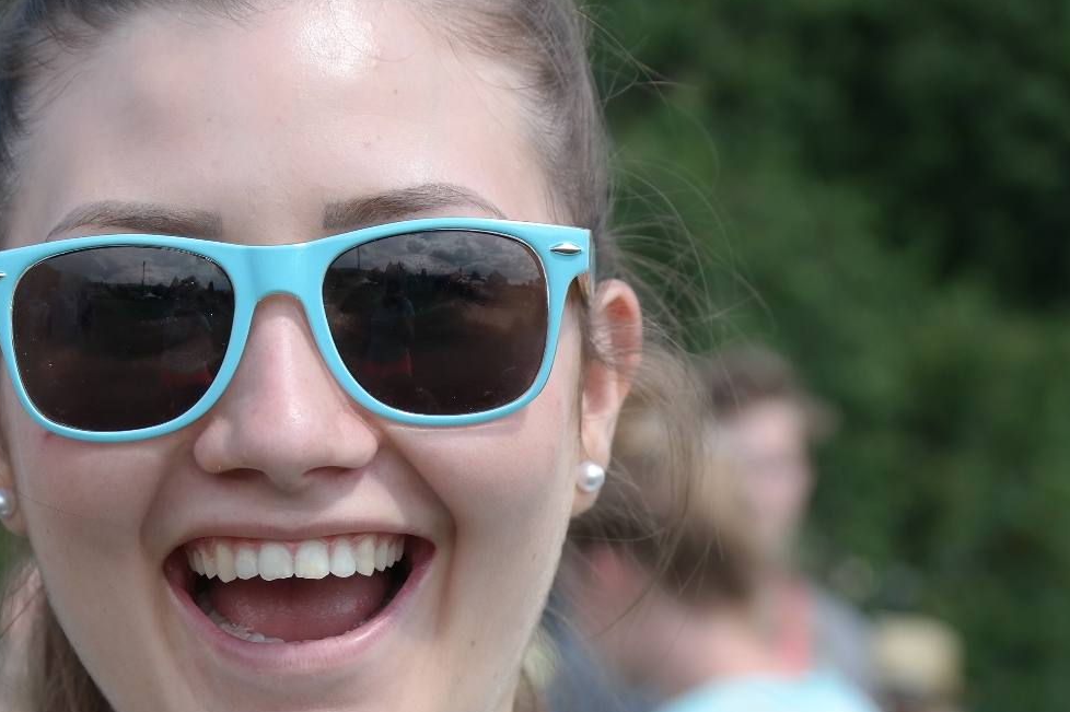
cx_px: 310
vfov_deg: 10.8
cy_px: 524
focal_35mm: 126
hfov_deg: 16.2
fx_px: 3743
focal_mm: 50
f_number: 5
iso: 100
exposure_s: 1/250
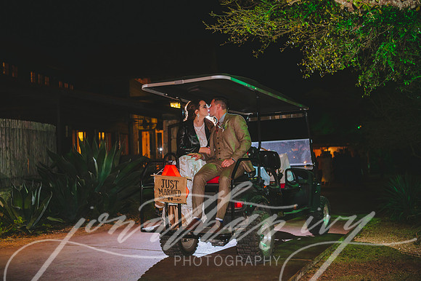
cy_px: 140
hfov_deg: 44.5
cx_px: 210
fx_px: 514
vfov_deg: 30.5
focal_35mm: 44
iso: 2500
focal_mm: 44
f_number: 2.8
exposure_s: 1/60
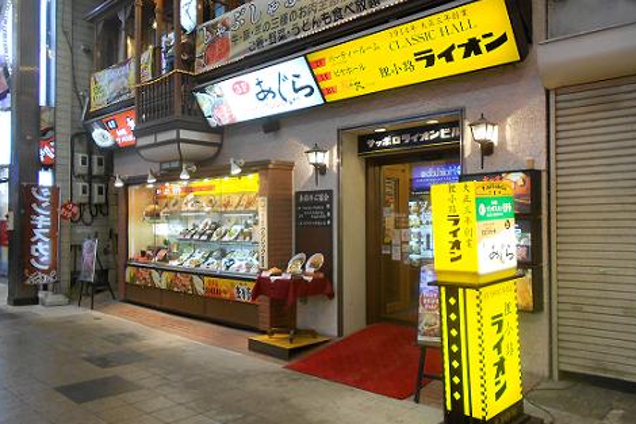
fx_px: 494
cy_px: 204
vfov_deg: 46.4
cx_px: 314
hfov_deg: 65.5
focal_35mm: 28
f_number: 3.2
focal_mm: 4.6
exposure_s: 1/30
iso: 250
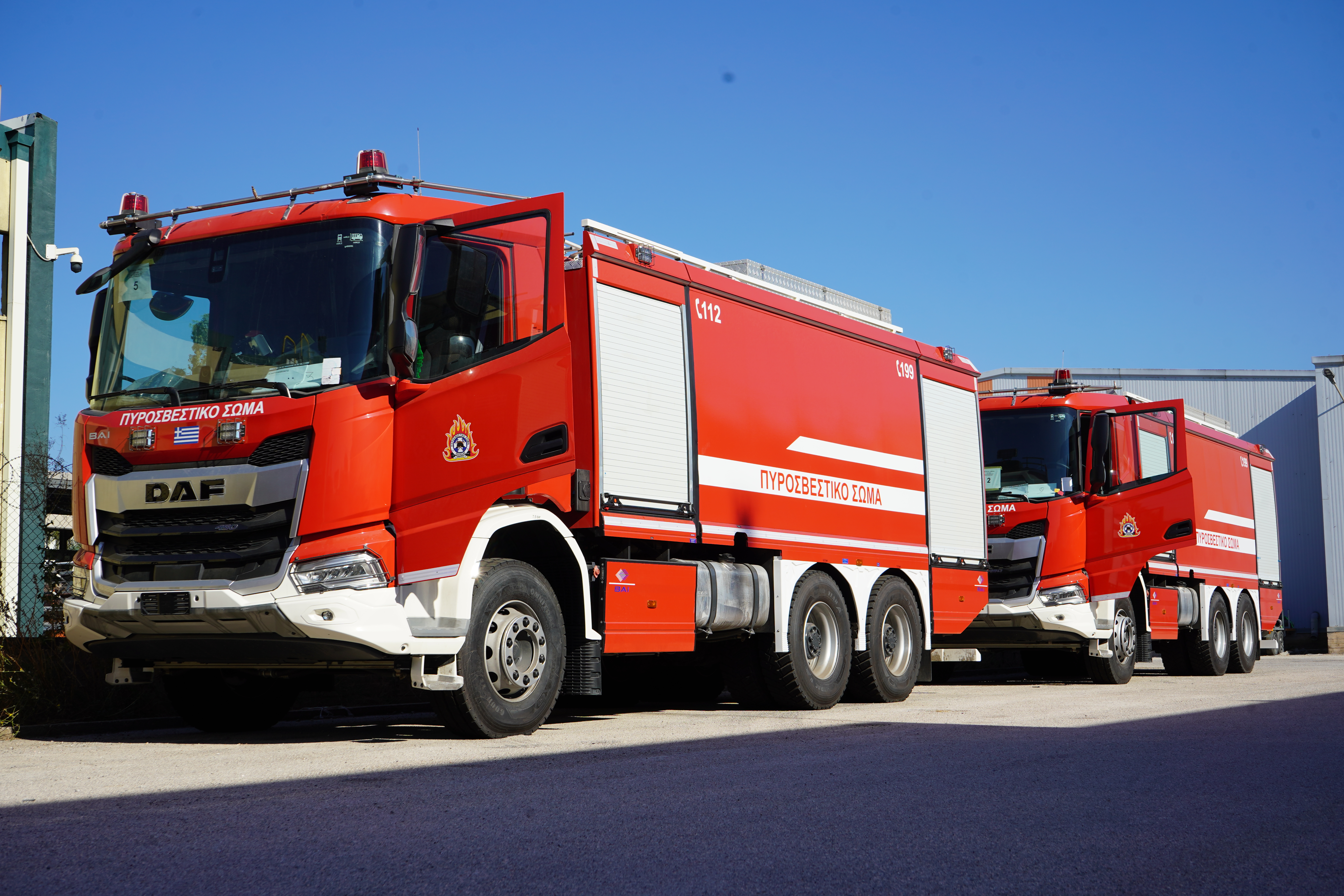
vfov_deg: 28.6
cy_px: 448
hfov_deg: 41.9
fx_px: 1755
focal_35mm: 47
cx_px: 672
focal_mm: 47
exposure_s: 1/160
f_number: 11
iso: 100
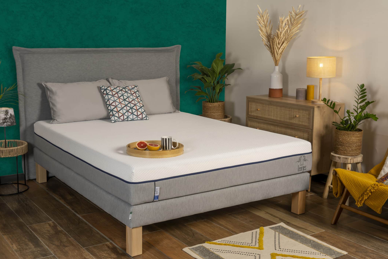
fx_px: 485
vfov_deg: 29.9
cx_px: 164
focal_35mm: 45
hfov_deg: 43.5
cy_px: 124
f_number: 8
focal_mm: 37
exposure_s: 1/80
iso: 200
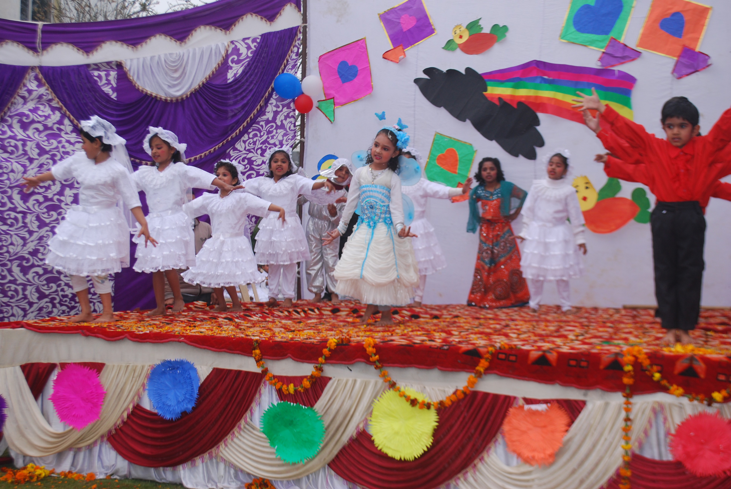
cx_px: 366
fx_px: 1037
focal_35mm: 51
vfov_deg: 26.6
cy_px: 244
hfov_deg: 38.8
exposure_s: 1/125
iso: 200
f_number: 6.3
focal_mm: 34
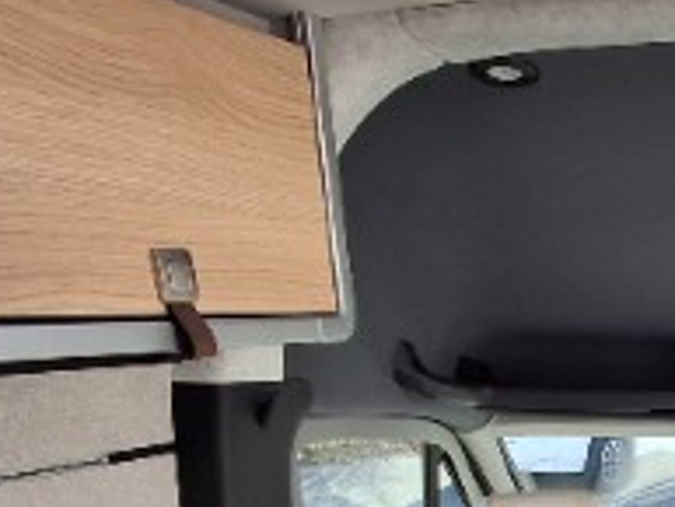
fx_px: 1034
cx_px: 678
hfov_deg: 33.1
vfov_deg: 22.5
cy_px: 766
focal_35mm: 53
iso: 40
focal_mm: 1.64
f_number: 2.2
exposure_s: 1/264
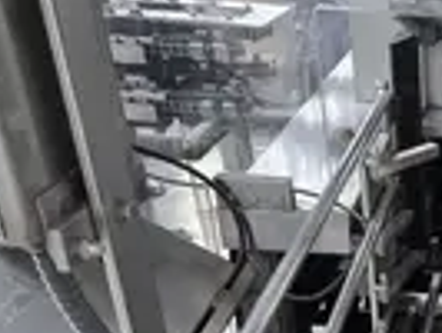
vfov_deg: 20.0
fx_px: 882
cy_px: 403
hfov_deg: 24.0
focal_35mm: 69
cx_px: 602
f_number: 1.8
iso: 500
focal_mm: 5.4
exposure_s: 1/120
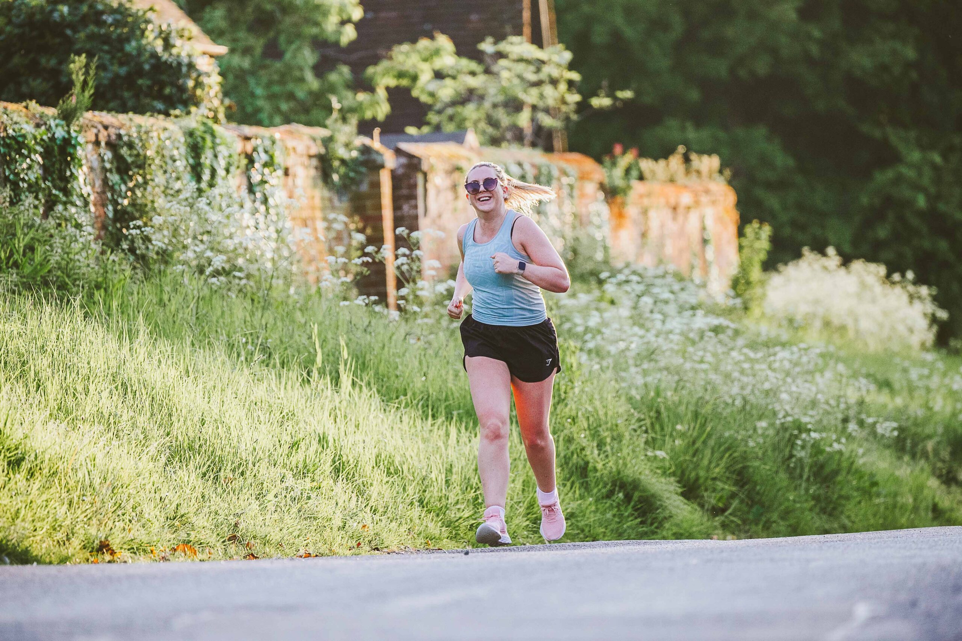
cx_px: 481
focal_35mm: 300
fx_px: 8017
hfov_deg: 6.9
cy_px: 320
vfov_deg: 4.6
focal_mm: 200
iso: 500
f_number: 2.8
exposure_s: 1/1600
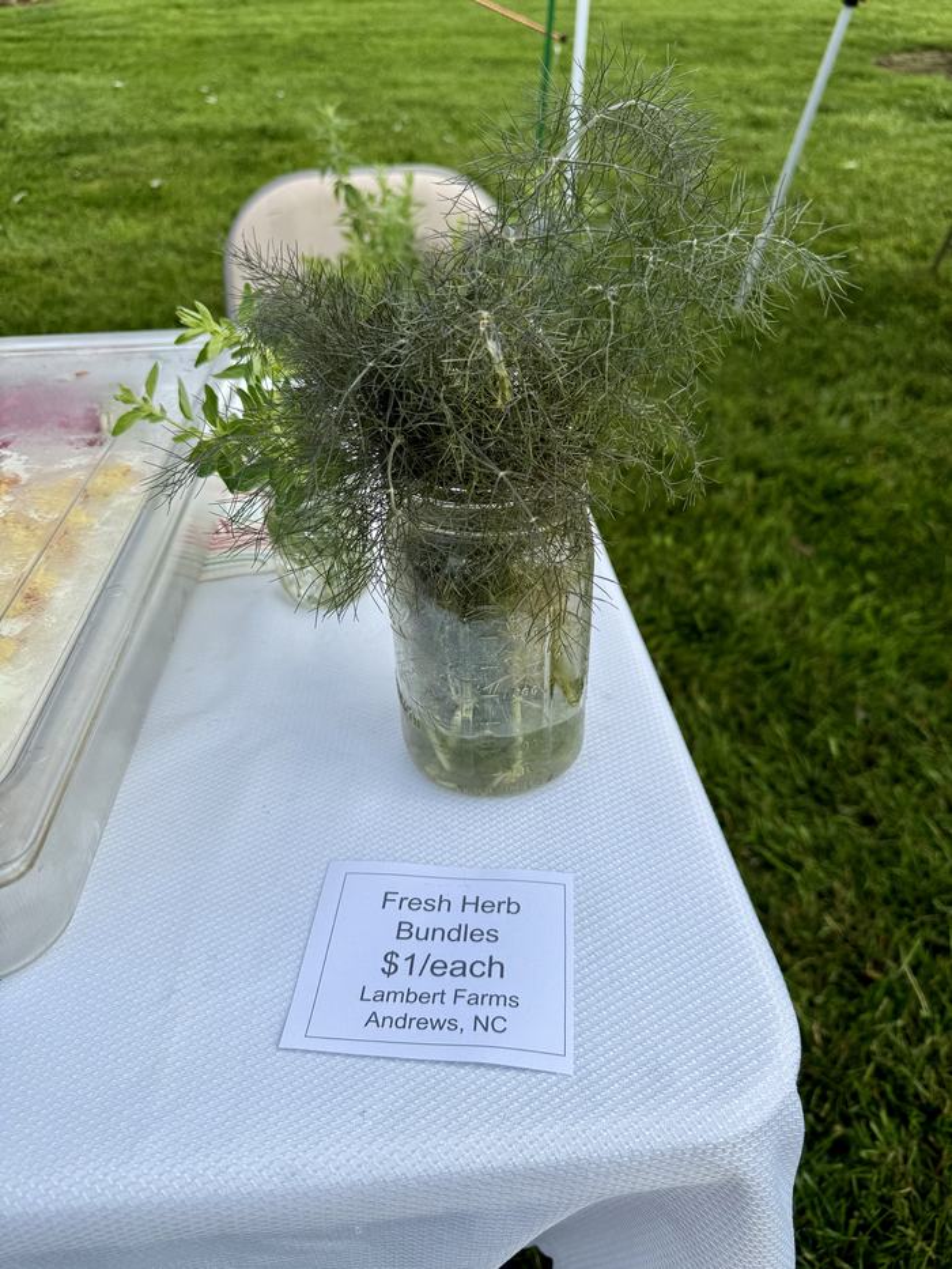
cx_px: 476
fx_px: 880
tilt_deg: -41.1
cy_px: 634
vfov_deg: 71.6
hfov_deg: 56.8
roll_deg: -2.2
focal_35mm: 24
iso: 80
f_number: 1.78
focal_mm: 6.76
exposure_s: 1/1553
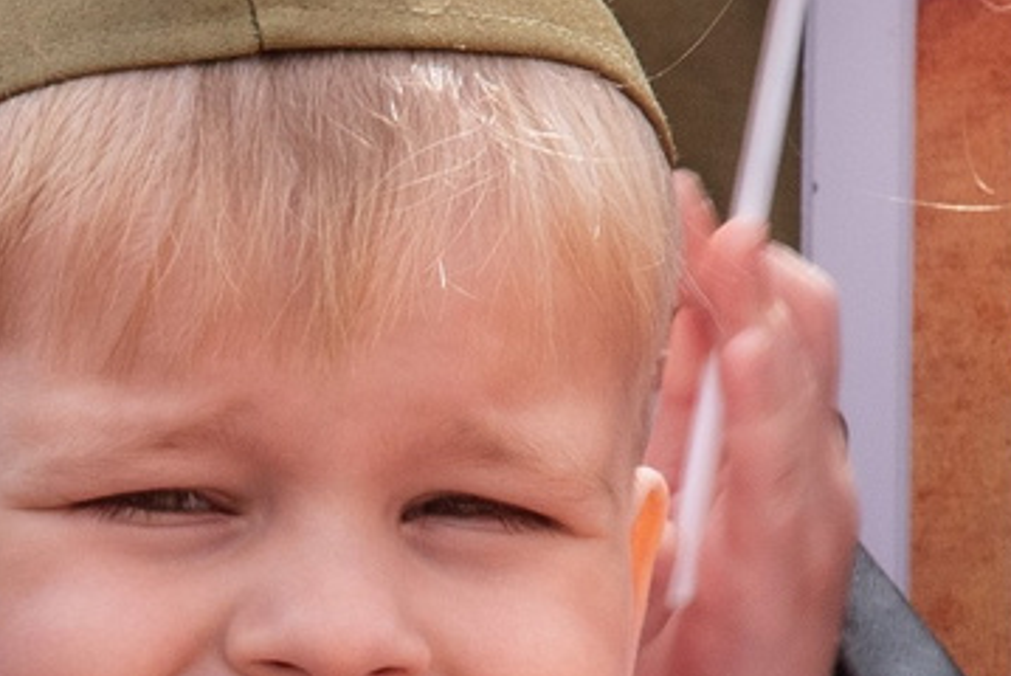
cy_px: 1007
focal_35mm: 749
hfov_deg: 2.7
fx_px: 21051
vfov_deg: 1.8
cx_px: -56
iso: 320
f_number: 13
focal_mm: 105
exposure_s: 1/160
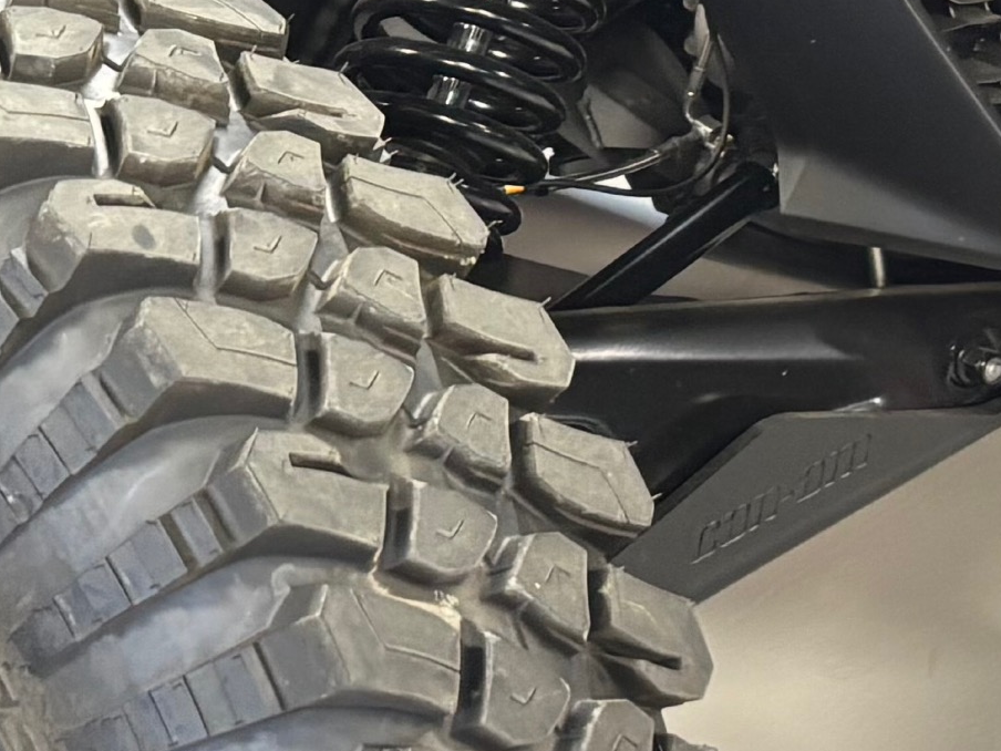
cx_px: -79
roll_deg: +1.2
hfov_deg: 14.2
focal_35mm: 136
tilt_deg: -17.7
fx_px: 3933
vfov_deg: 10.8
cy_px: -51
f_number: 1.6
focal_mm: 5.96
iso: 500
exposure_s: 1/40
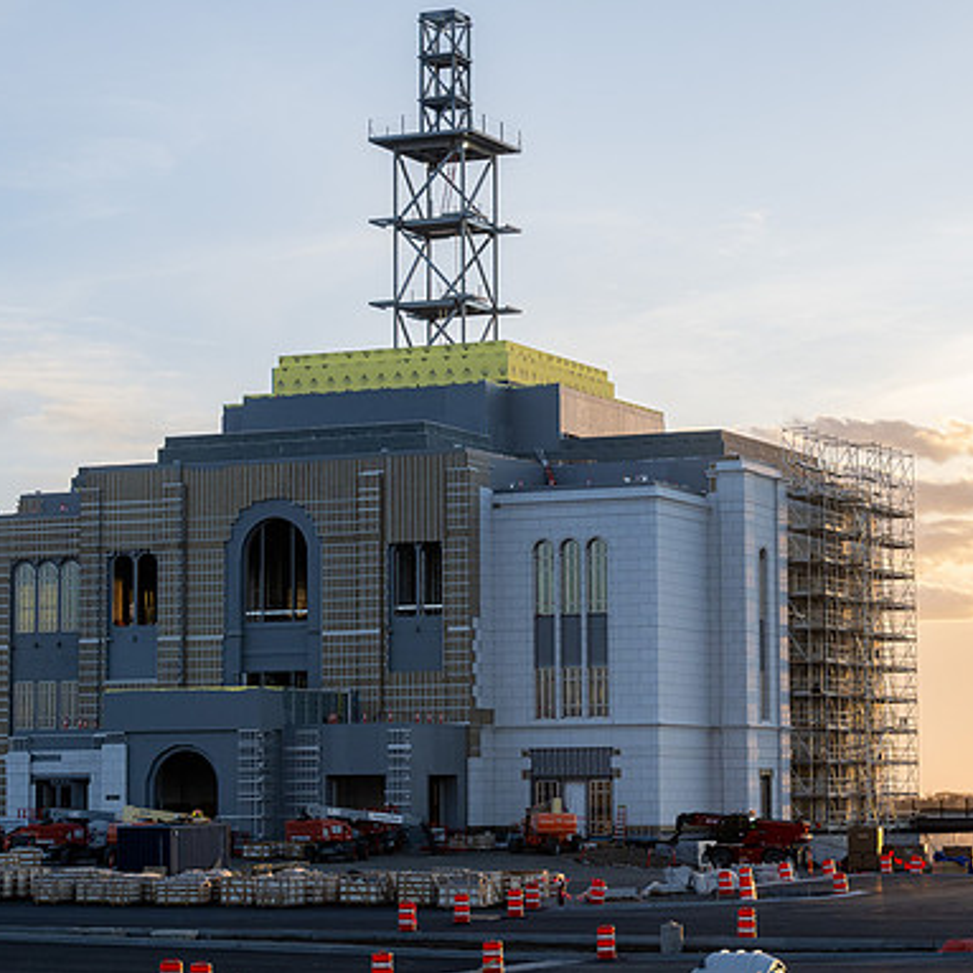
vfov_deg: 17.6
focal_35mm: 99
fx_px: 3148
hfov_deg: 17.5
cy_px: 484
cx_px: 602
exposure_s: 1/200
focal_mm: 77
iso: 400
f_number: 9
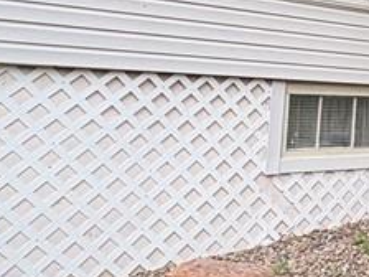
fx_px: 682
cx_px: 586
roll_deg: +0.4
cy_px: -5
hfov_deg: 23.0
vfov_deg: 22.0
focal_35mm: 64
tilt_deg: +11.1
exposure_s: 1/99
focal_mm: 2.22
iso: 100
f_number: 2.2
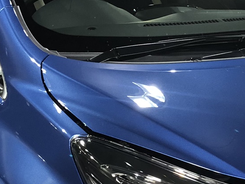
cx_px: 194
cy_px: 106
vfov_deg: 14.2
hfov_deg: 18.7
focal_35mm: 104
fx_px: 737
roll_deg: -2.6
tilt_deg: -16.7
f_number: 1.8
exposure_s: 1/15
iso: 40
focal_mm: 3.99
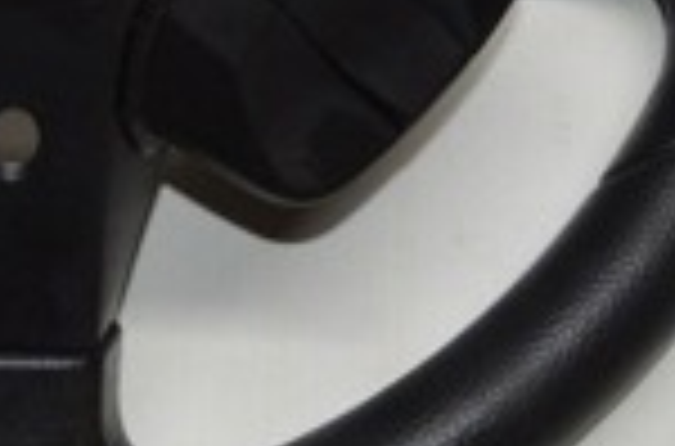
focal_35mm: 154
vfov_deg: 8.7
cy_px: -214
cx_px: -40
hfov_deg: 13.2
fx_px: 2878
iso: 400
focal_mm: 24
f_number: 4
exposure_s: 1/80
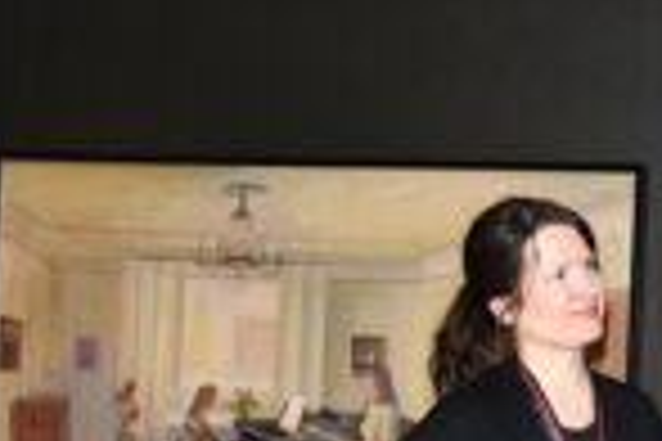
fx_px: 1397
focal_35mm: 76
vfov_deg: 17.8
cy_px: 340
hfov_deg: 23.7
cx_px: 842
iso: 640
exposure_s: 1/60
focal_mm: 19
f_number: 4.5
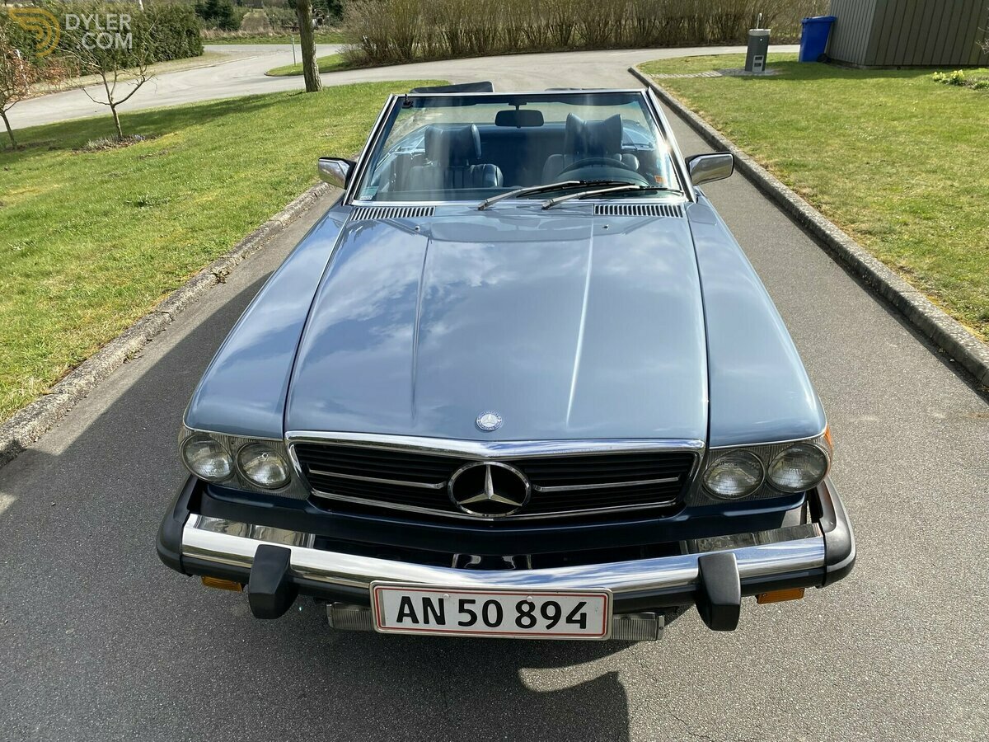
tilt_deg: -26.3
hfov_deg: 67.3
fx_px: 743
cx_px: 494
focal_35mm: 26
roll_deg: +1.7
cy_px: 371
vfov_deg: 53.1
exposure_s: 1/2066
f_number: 1.8
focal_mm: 4.25
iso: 32
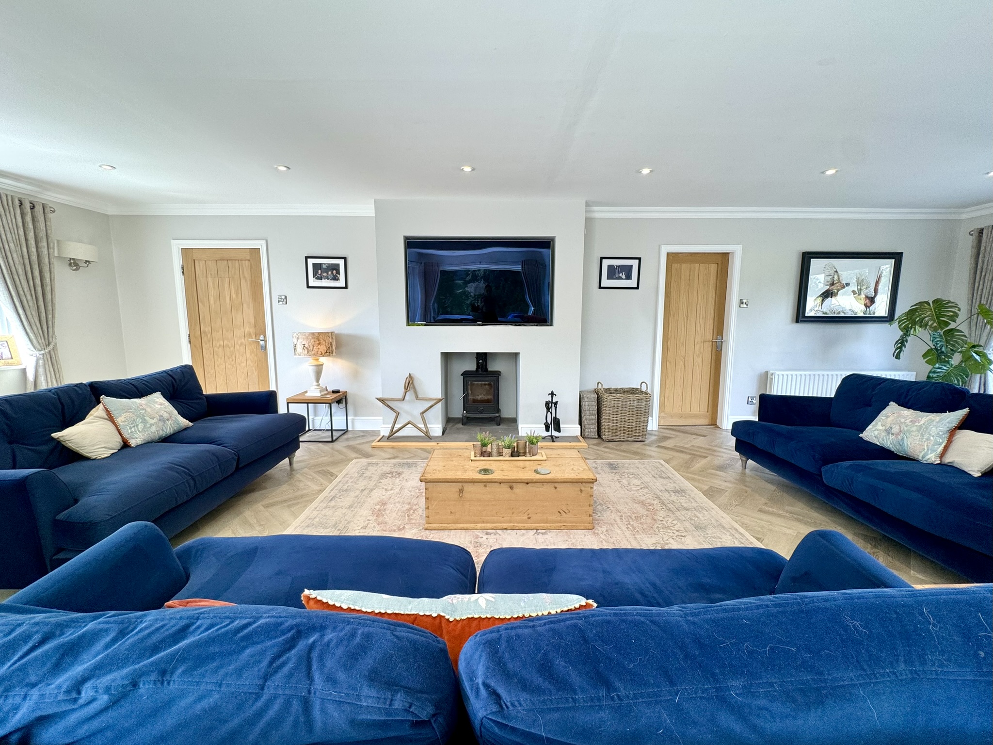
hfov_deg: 102.1
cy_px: 372
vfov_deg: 85.7
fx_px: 402
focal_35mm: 14
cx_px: 496
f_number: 2.2
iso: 64
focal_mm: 2.22
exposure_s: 1/100
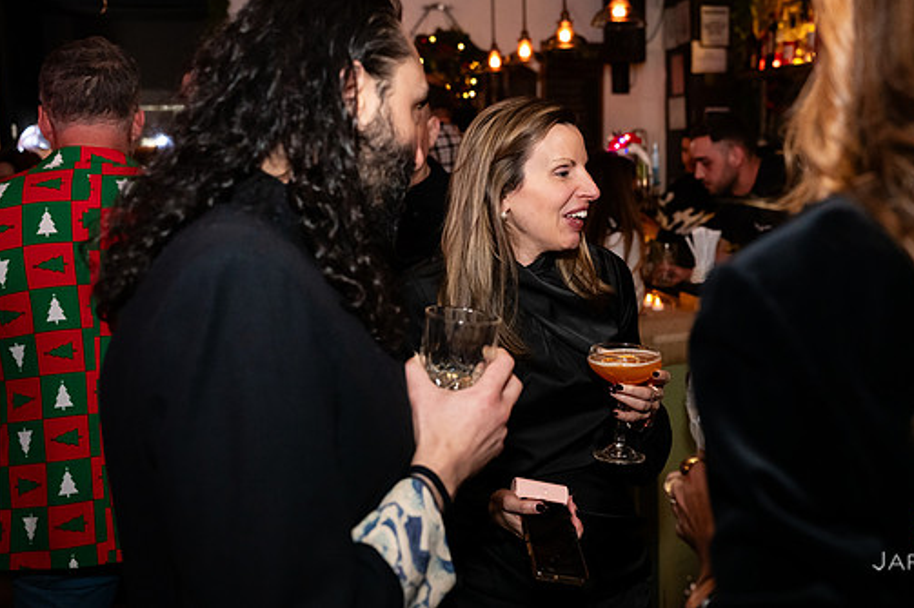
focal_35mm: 37
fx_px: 939
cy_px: 259
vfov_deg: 35.8
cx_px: 520
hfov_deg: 51.7
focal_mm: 31.5
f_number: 3.2
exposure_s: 1/125
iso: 3200
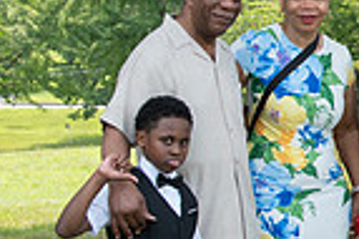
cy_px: 125
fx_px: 1863
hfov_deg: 10.4
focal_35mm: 187
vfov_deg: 7.3
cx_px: 653
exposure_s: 1/400
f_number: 6.3
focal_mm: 44
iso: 800
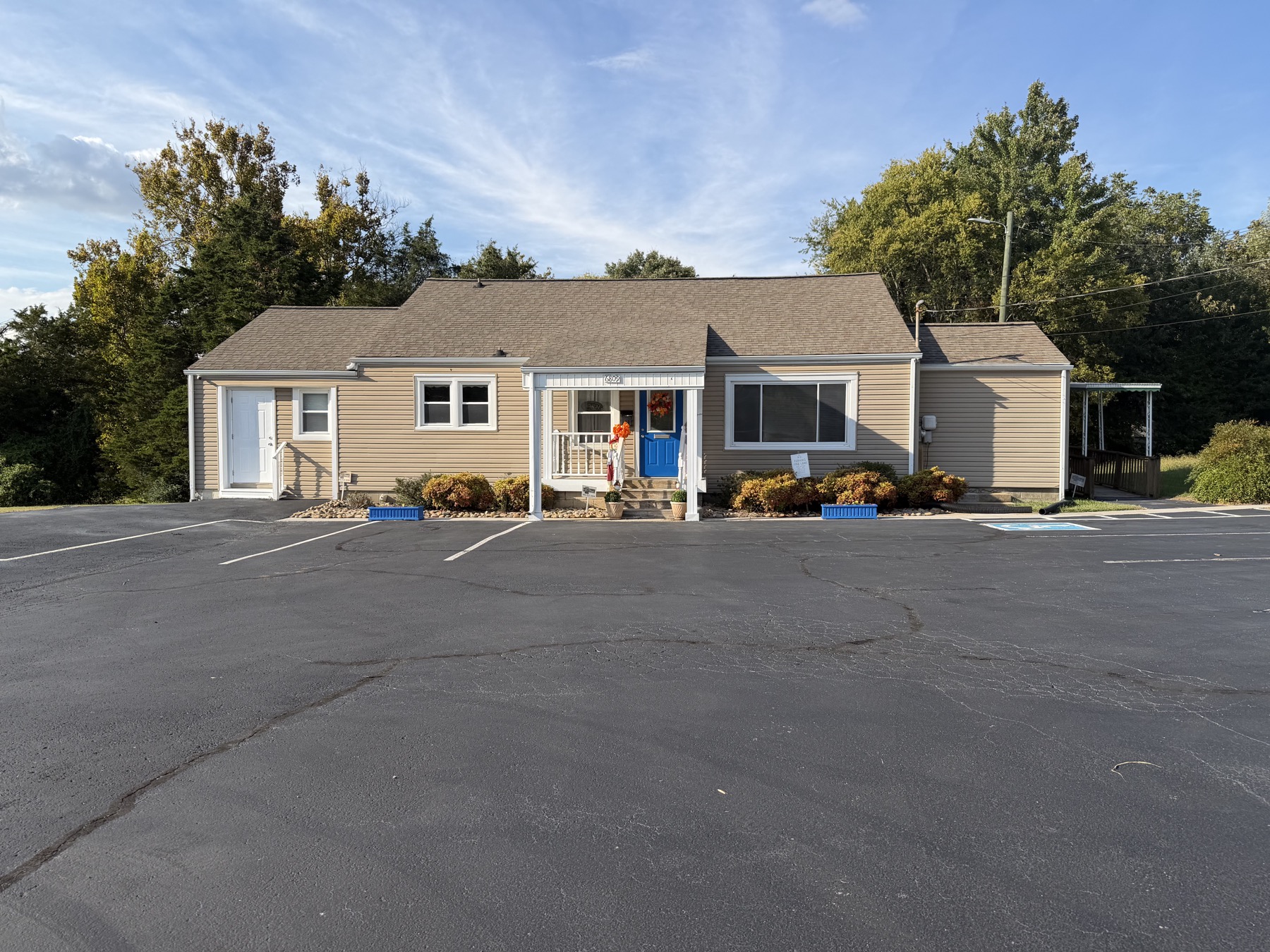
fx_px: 881
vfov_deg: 56.8
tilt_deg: -2.0
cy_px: 476
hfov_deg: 71.6
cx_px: 635
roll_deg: +0.1
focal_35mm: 24
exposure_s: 1/3425
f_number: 1.78
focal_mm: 6.76
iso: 80
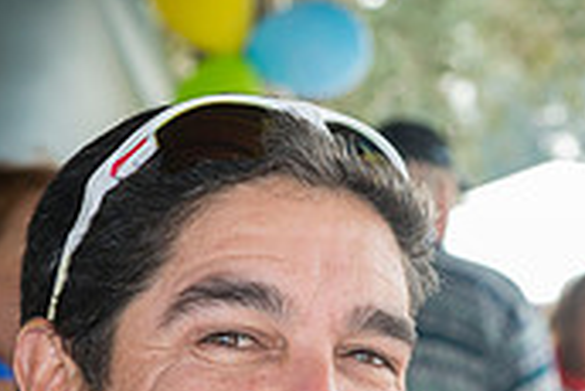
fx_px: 3610
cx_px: 490
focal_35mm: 222
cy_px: 532
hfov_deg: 9.2
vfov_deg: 6.1
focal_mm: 66
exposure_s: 1/60
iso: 250
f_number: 6.3
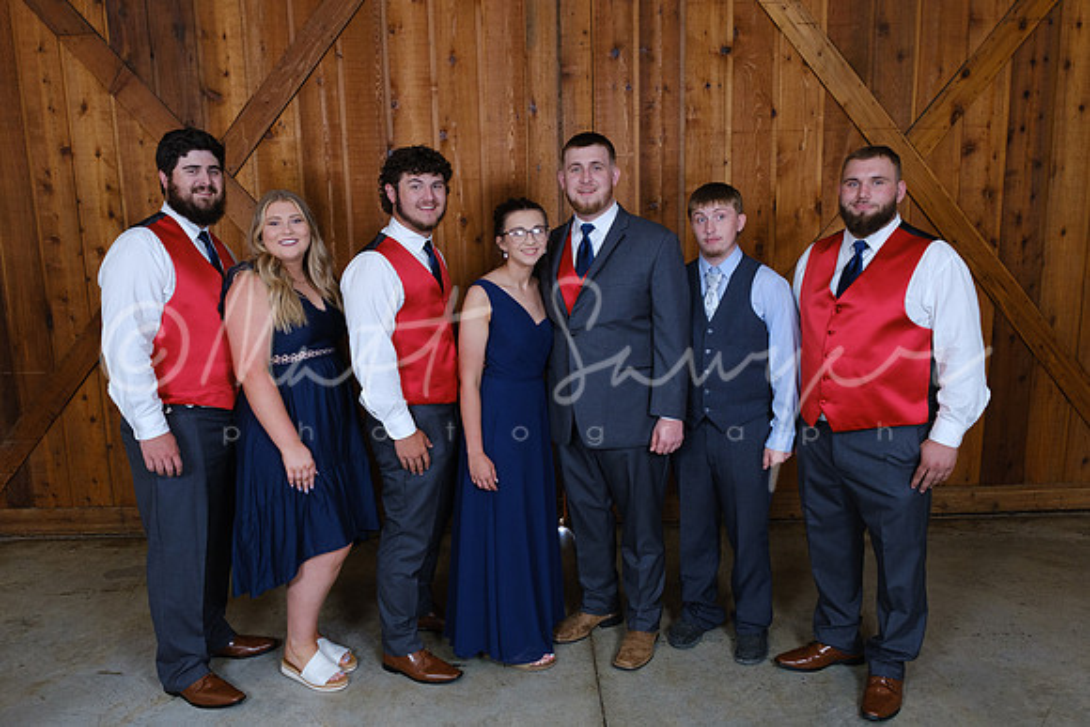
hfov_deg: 63.4
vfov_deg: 44.8
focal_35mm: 29
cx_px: 506
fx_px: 882
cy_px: 394
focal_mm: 16
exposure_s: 1/60
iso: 1600
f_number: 4.5
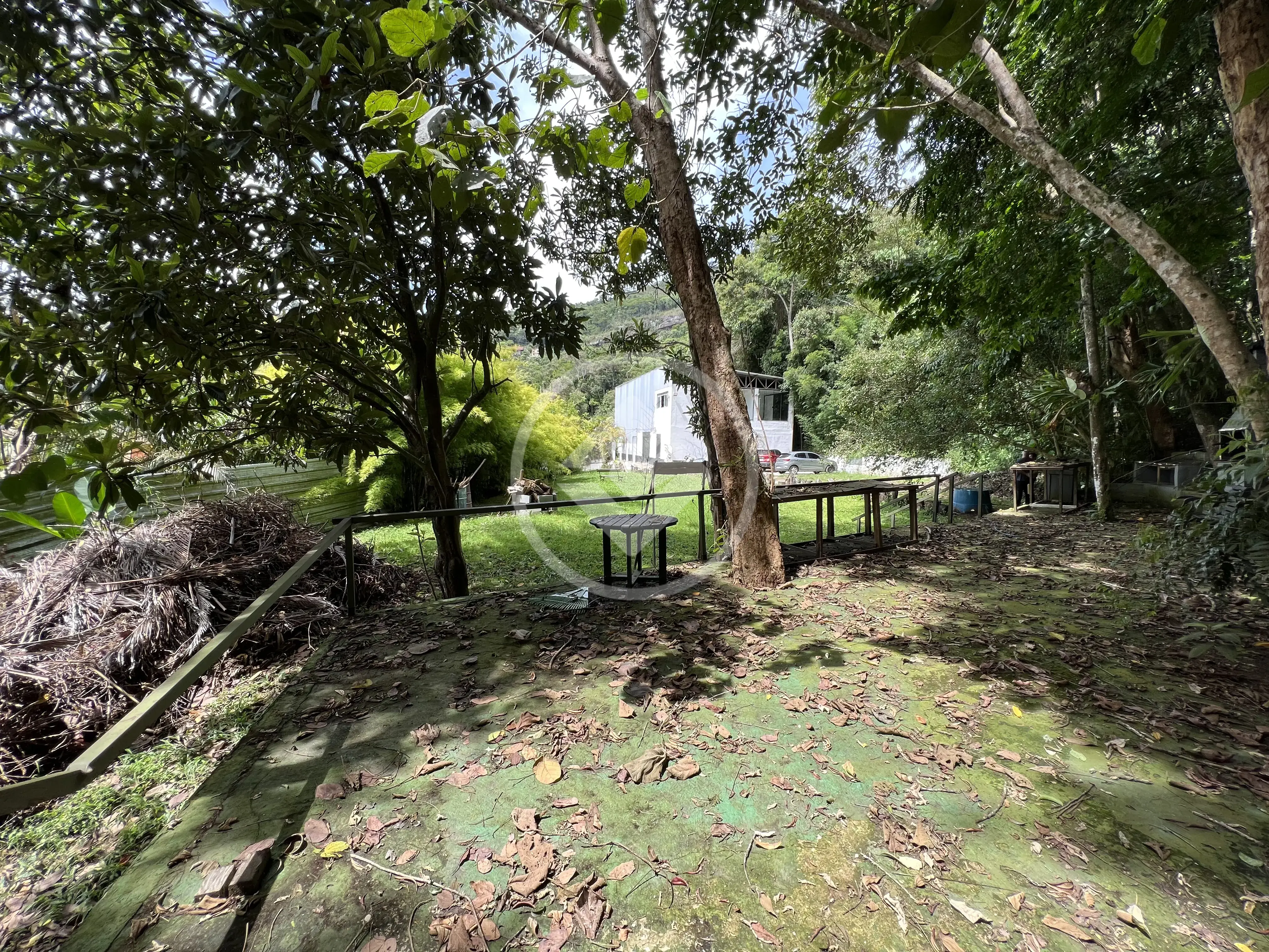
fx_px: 477
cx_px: 634
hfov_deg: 106.2
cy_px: 476
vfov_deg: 89.9
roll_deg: -1.2
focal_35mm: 13
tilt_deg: -4.8
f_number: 1.8
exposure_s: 1/330
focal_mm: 1.57
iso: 32
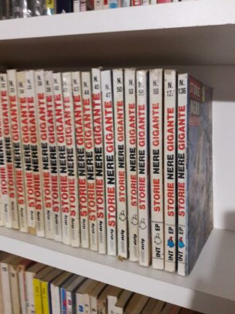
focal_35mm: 29
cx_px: 116
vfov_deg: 61.6
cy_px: 159
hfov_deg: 48.2
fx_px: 262
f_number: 1.9
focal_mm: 3.7
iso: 320
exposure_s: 1/17
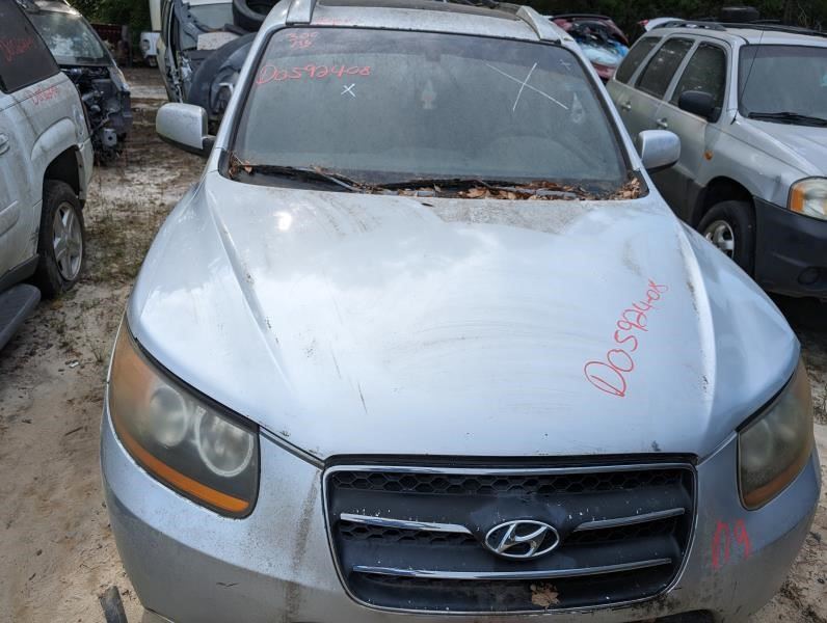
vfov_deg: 57.0
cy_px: 312
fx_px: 574
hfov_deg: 71.5
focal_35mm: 24
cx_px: 414
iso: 27
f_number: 1.68
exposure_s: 1/802
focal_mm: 6.9
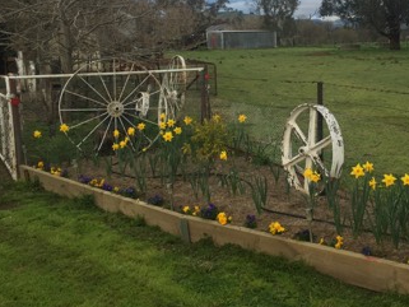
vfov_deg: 30.8
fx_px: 556
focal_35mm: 47
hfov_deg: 39.1
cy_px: 116
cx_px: 319
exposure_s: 1/60
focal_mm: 4.15
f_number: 2.2
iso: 32
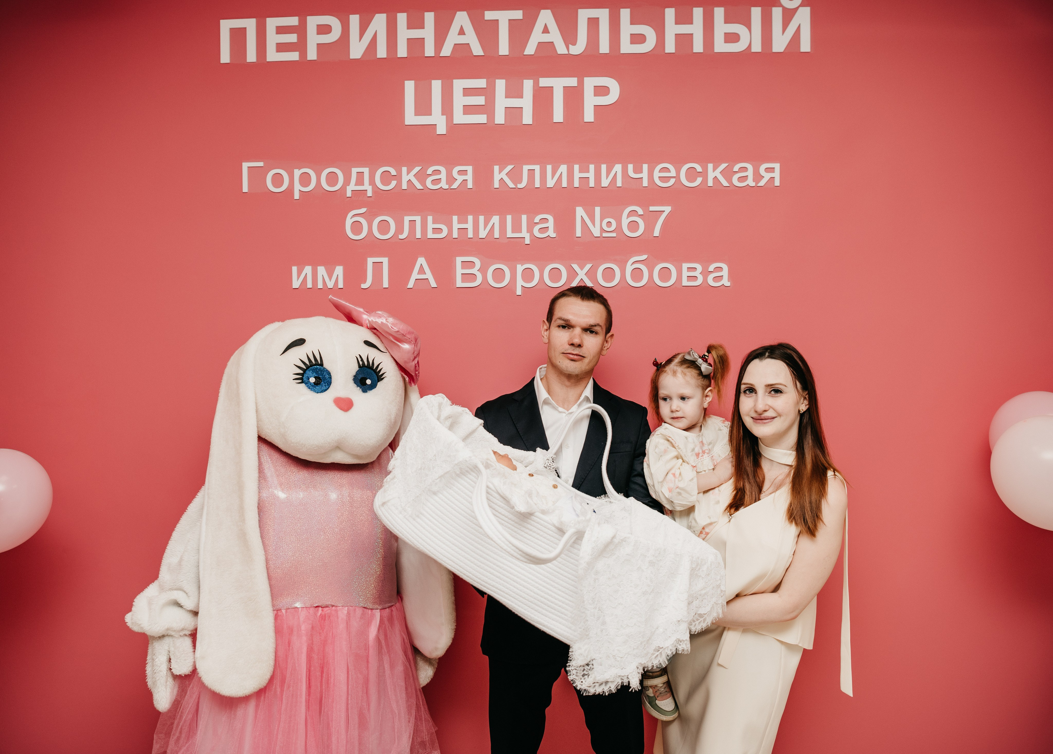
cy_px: 383
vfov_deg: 50.7
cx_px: 510
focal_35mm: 27
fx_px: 796
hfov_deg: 67.0
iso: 160
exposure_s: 1/160
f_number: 4
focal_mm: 24
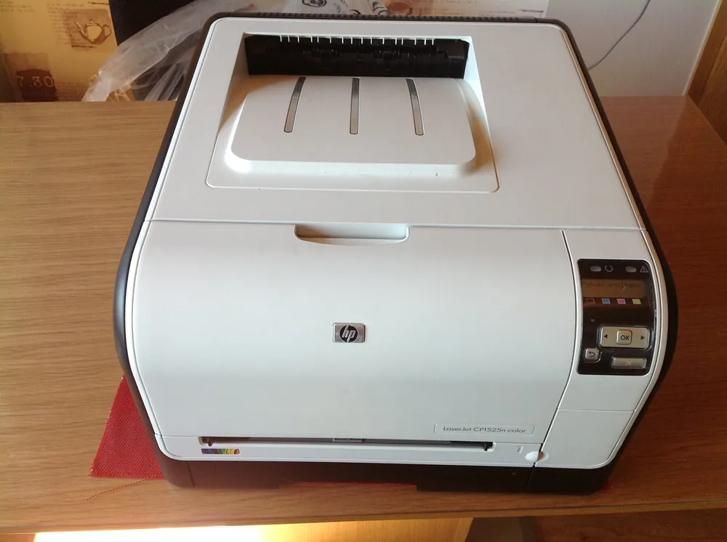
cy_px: 271
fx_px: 734
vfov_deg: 40.6
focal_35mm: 35
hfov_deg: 52.7
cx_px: 364
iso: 80
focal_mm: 4.28
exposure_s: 1/120
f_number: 2.4
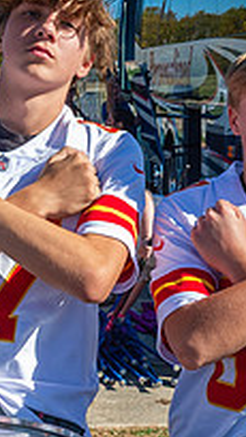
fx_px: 1192
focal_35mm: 103
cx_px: 241
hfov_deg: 11.7
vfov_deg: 20.7
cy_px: 226
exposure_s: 1/500
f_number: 10
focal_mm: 24
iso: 320
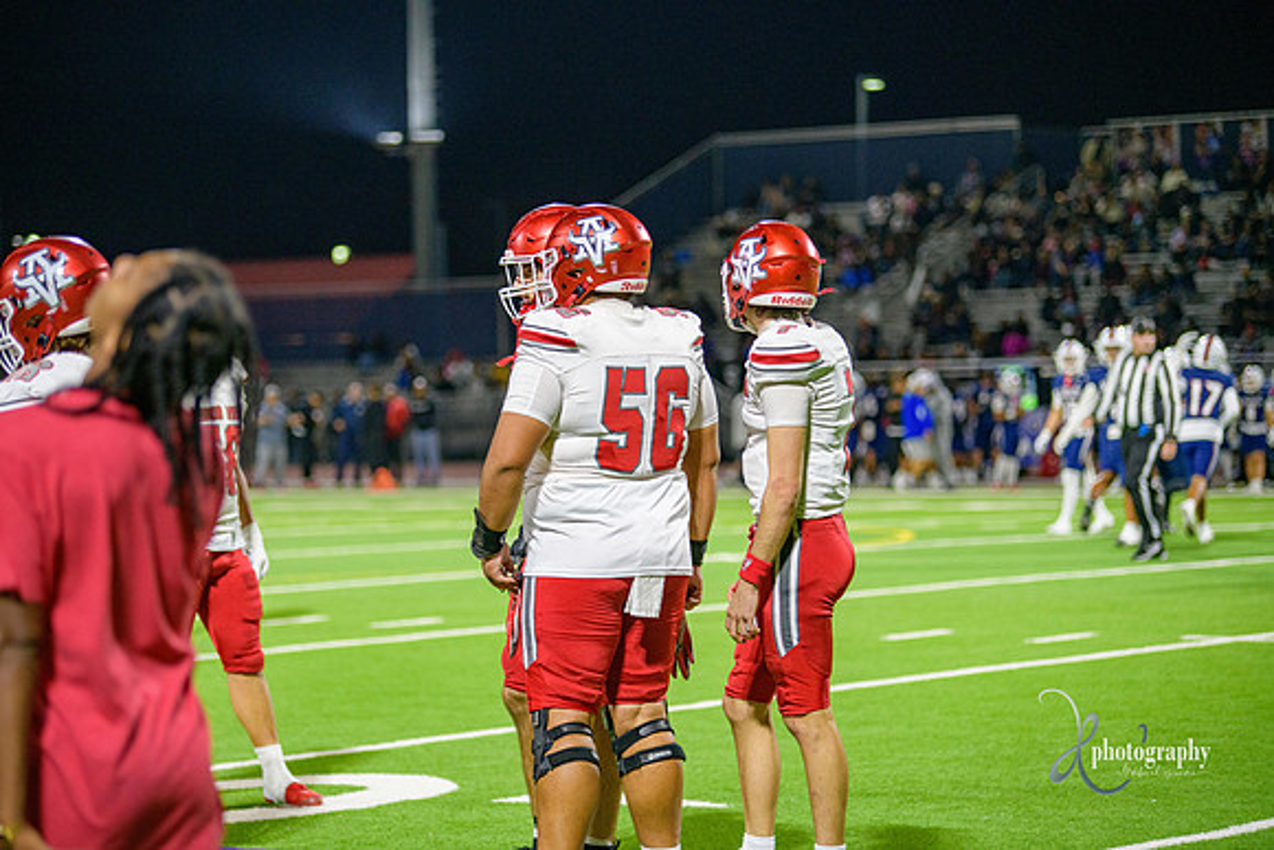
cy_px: 425
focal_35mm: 120
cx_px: 637
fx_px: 4247
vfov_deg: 11.4
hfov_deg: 17.1
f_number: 2.8
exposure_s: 1/320
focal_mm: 120
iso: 2000
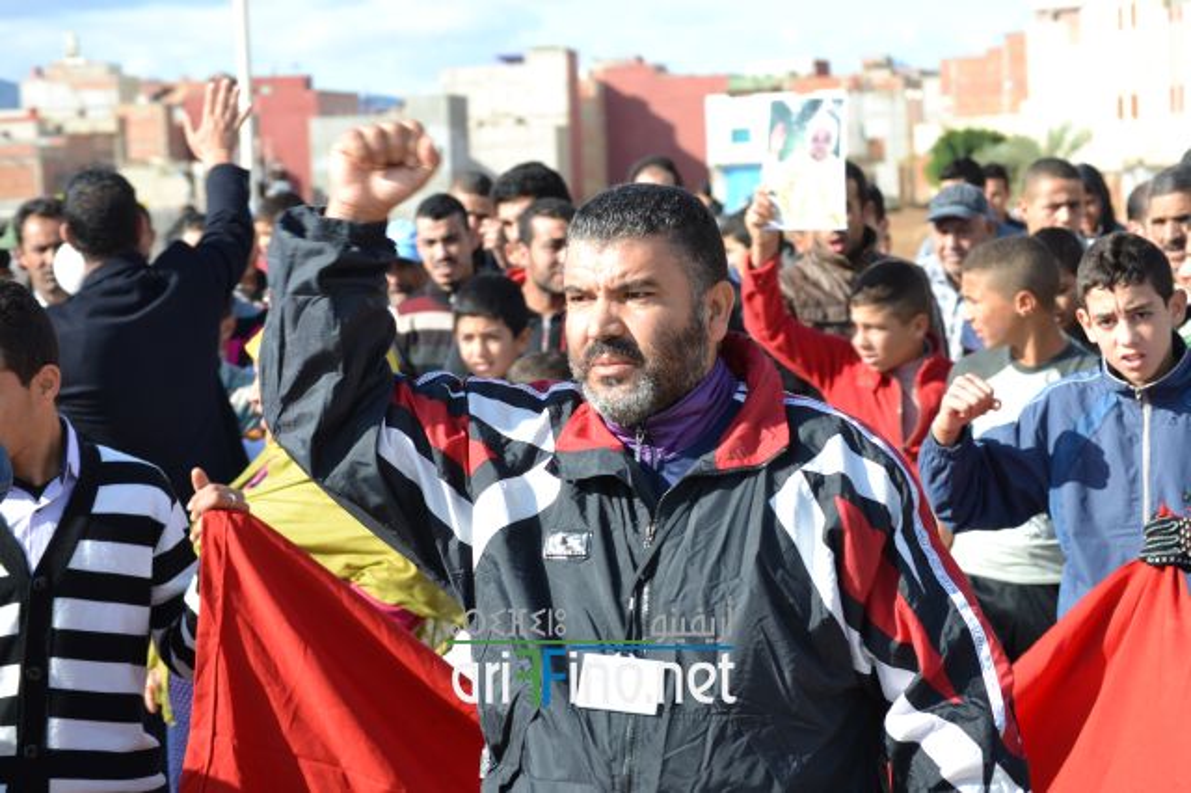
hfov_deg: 16.7
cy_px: 396
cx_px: 596
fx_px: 4067
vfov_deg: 11.1
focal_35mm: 123
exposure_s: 1/250
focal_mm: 82
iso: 100
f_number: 8
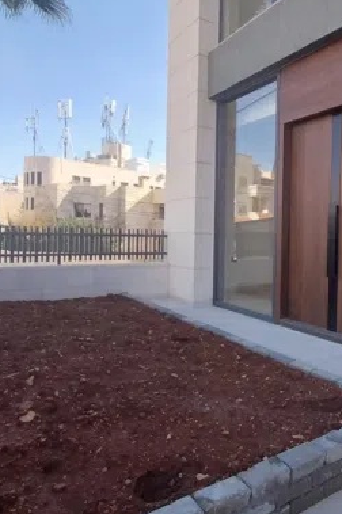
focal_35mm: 25
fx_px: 357
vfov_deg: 71.4
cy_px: 231
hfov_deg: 50.3
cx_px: 228
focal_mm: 1.3
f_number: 2.2
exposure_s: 1/370
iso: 64
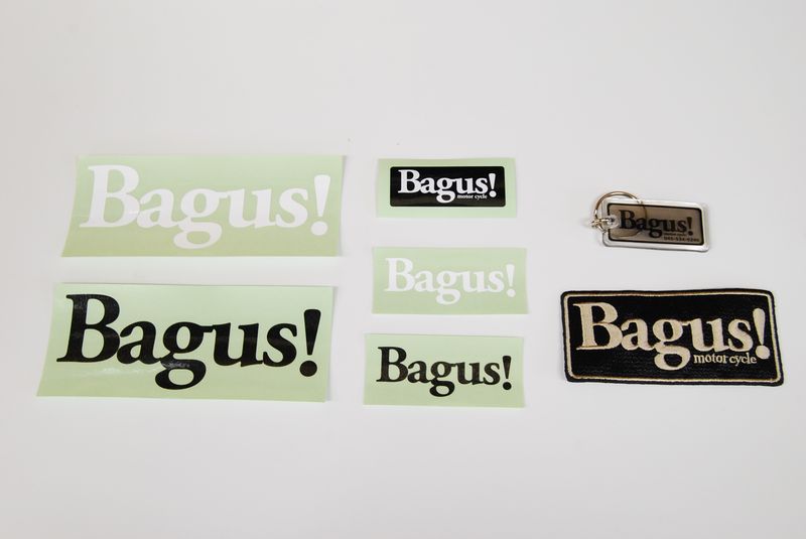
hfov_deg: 41.1
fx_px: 1076
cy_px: 270
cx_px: 403
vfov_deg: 28.1
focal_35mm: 48
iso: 800
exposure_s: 1/15
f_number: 8
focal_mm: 32
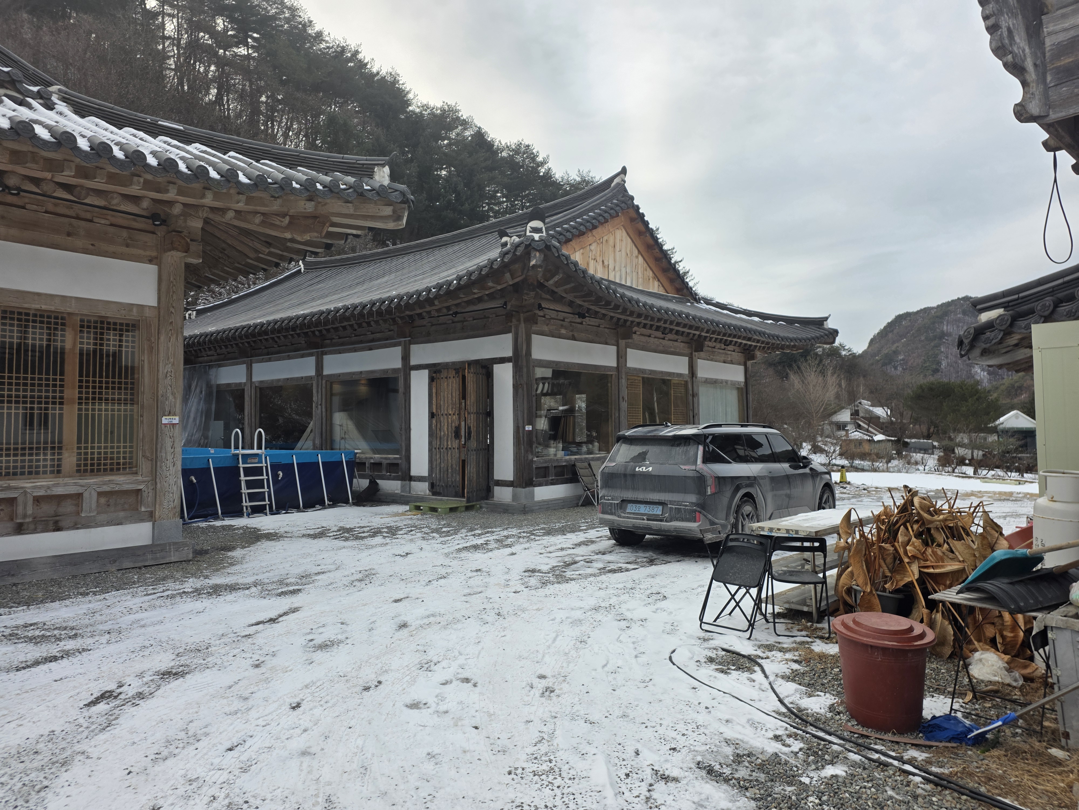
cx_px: 540
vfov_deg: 58.9
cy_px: 405
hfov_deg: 73.9
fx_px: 717
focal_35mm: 23
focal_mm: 6.3
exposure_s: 1/2352
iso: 80
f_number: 1.7
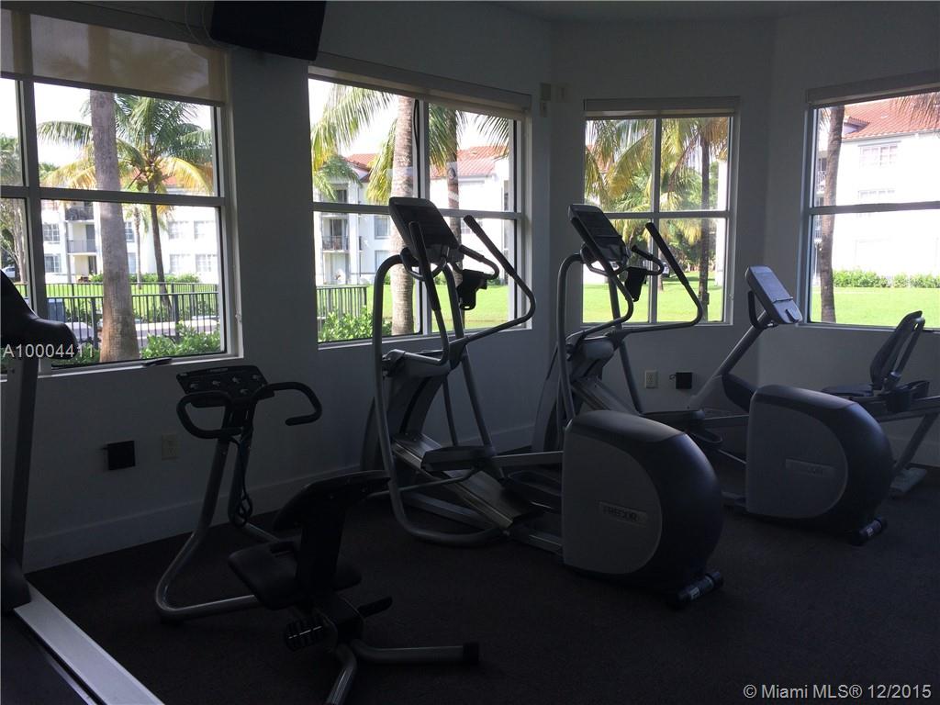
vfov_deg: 46.8
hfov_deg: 60.0
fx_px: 815
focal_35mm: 30
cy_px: 352
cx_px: 470
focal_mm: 4.12
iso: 32
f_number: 2.2
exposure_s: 1/406
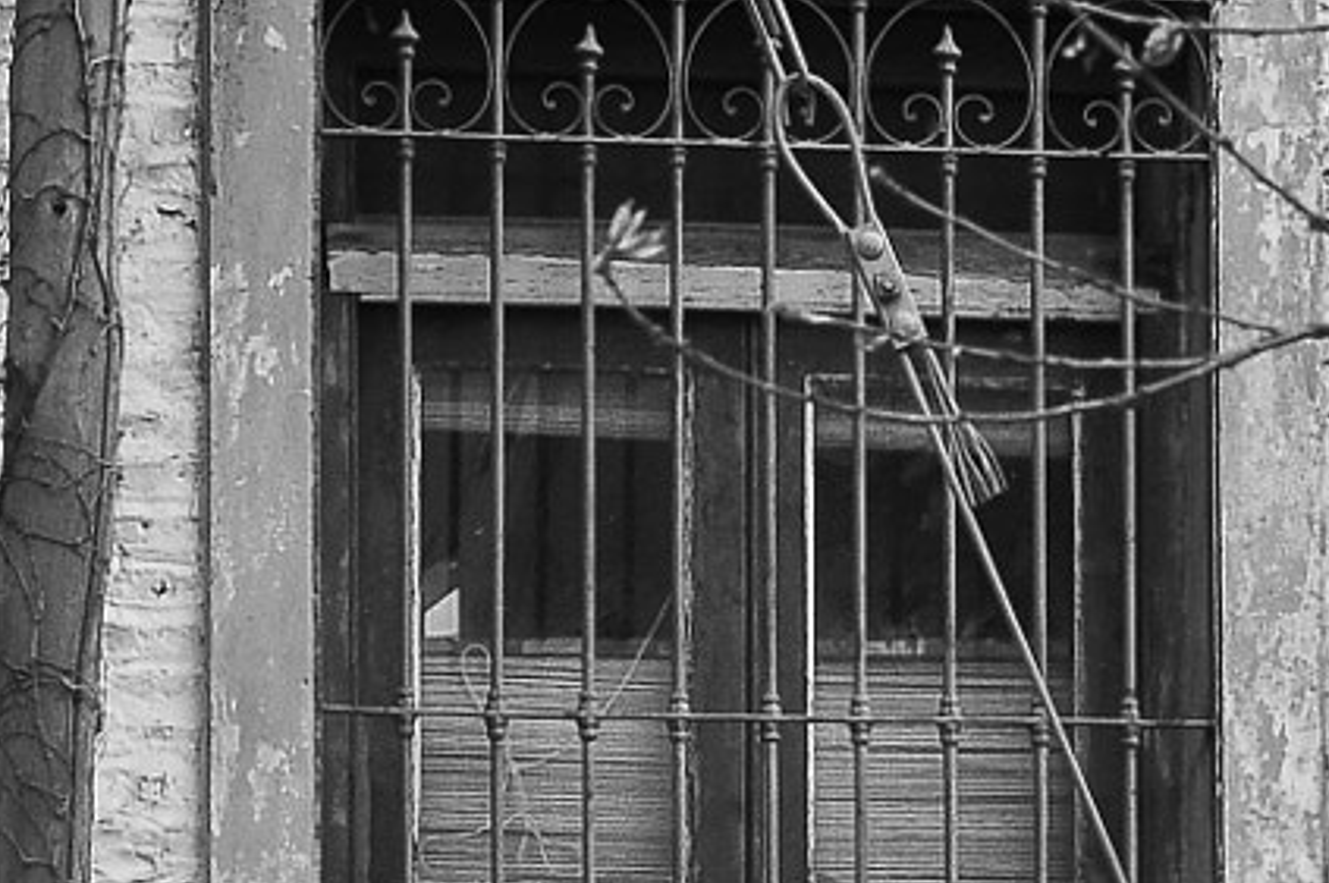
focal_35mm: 254
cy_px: 1669
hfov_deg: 8.1
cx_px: 484
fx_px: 9381
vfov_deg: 5.3
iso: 400
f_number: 7.1
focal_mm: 35
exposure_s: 1/125
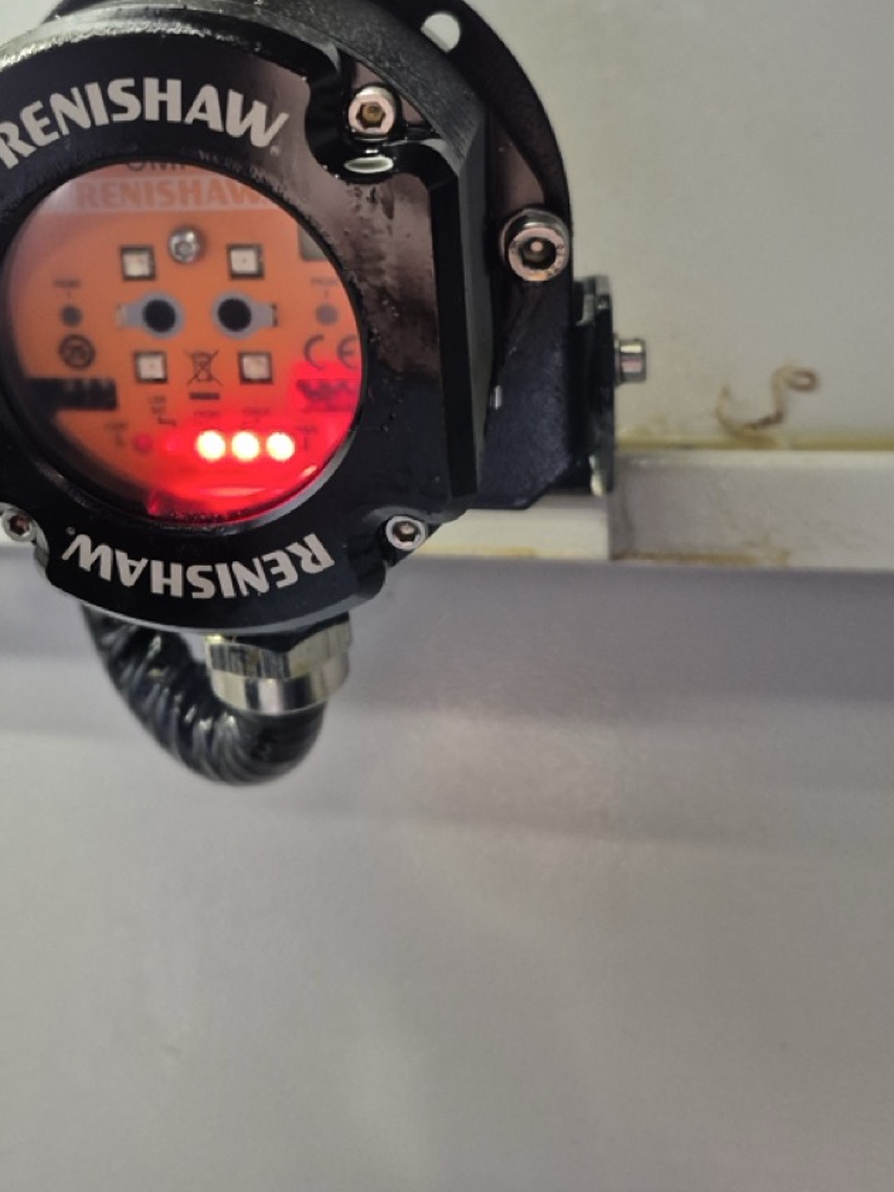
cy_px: 308
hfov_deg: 39.9
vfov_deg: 50.6
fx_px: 1205
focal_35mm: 35
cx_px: 258
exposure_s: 1/120
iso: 500
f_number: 1.8
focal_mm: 5.4
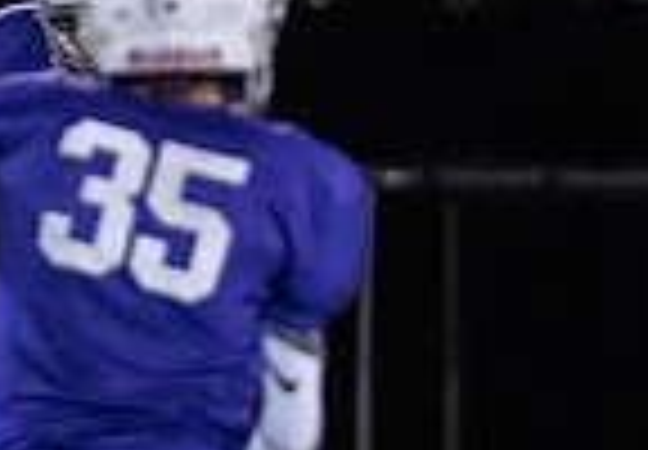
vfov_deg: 1.1
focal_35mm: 1306
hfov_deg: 1.6
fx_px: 23812
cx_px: 921
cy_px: 512
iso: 5000
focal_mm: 200
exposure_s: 1/1250
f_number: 2.8
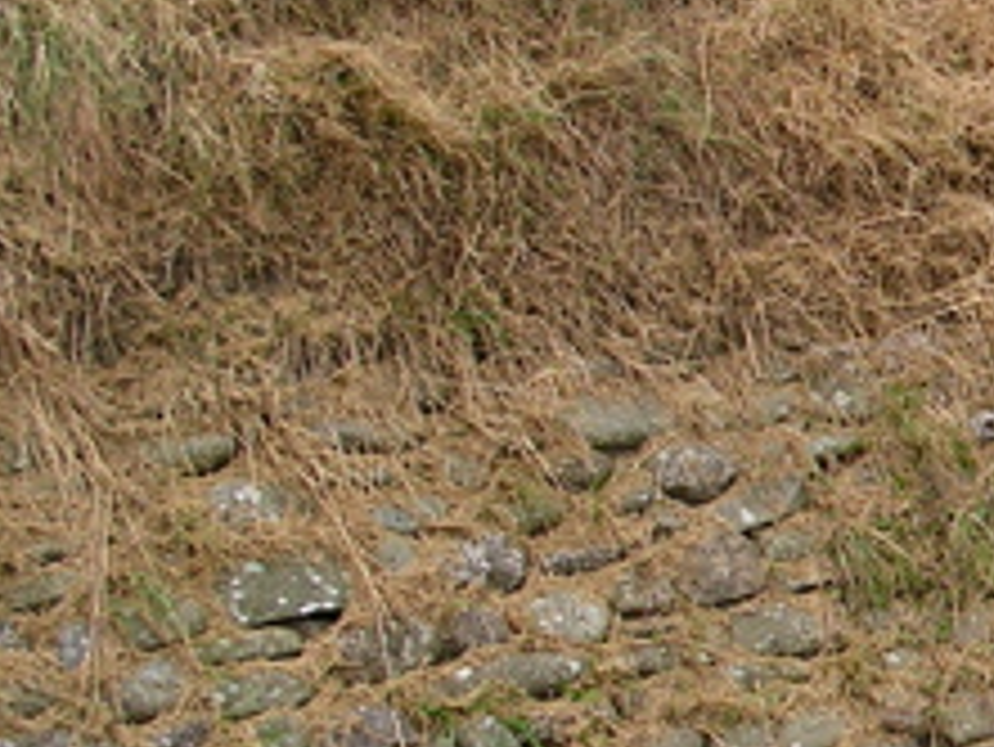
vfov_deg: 13.4
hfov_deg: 16.6
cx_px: 1390
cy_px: 536
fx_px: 3160
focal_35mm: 110
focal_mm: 5.8
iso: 50
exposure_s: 1/204
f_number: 2.8
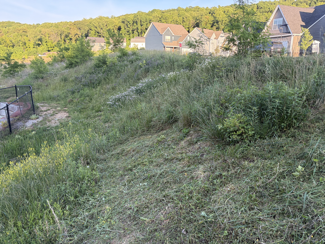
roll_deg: -0.1
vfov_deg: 53.1
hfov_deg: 67.3
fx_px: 244
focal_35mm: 26
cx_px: 162
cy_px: 122
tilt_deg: -14.7
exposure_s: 1/201
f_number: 1.6
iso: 50
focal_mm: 5.96
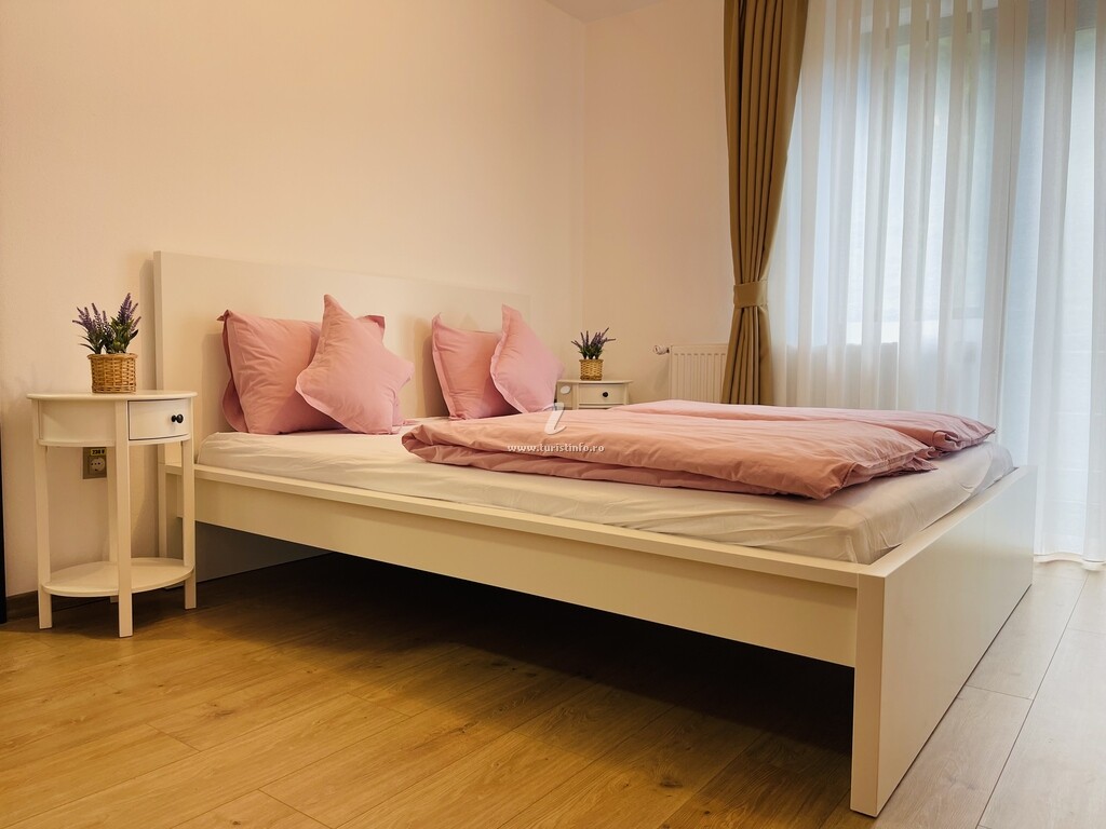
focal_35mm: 25
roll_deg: -0.7
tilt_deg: -3.9
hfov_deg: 69.4
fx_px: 799
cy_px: 414
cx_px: 553
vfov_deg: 54.9
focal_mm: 5.1
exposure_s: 1/100
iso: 64
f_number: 1.6
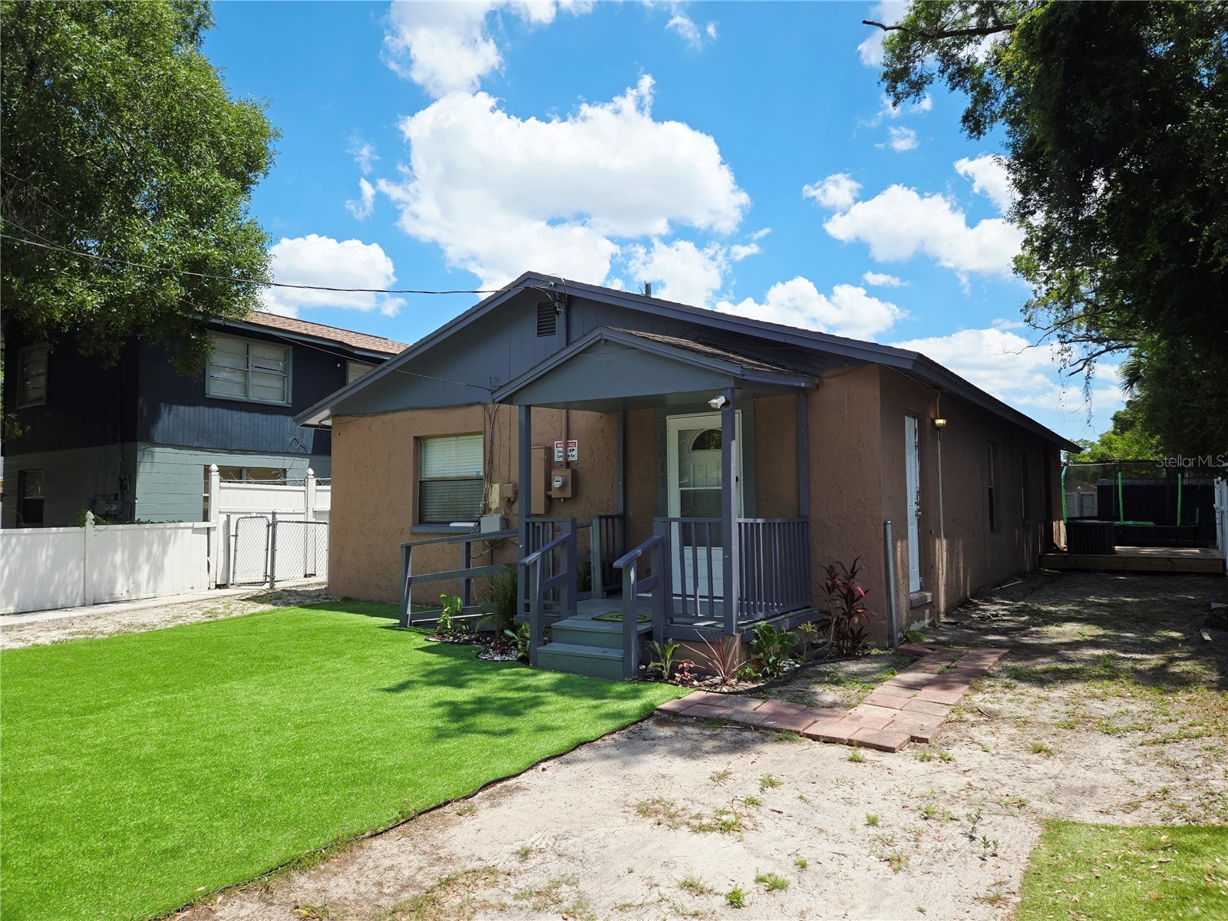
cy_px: 460
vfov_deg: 58.9
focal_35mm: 23
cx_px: 614
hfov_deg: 73.9
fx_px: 816
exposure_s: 1/1936
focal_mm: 5.4
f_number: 1.8
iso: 25
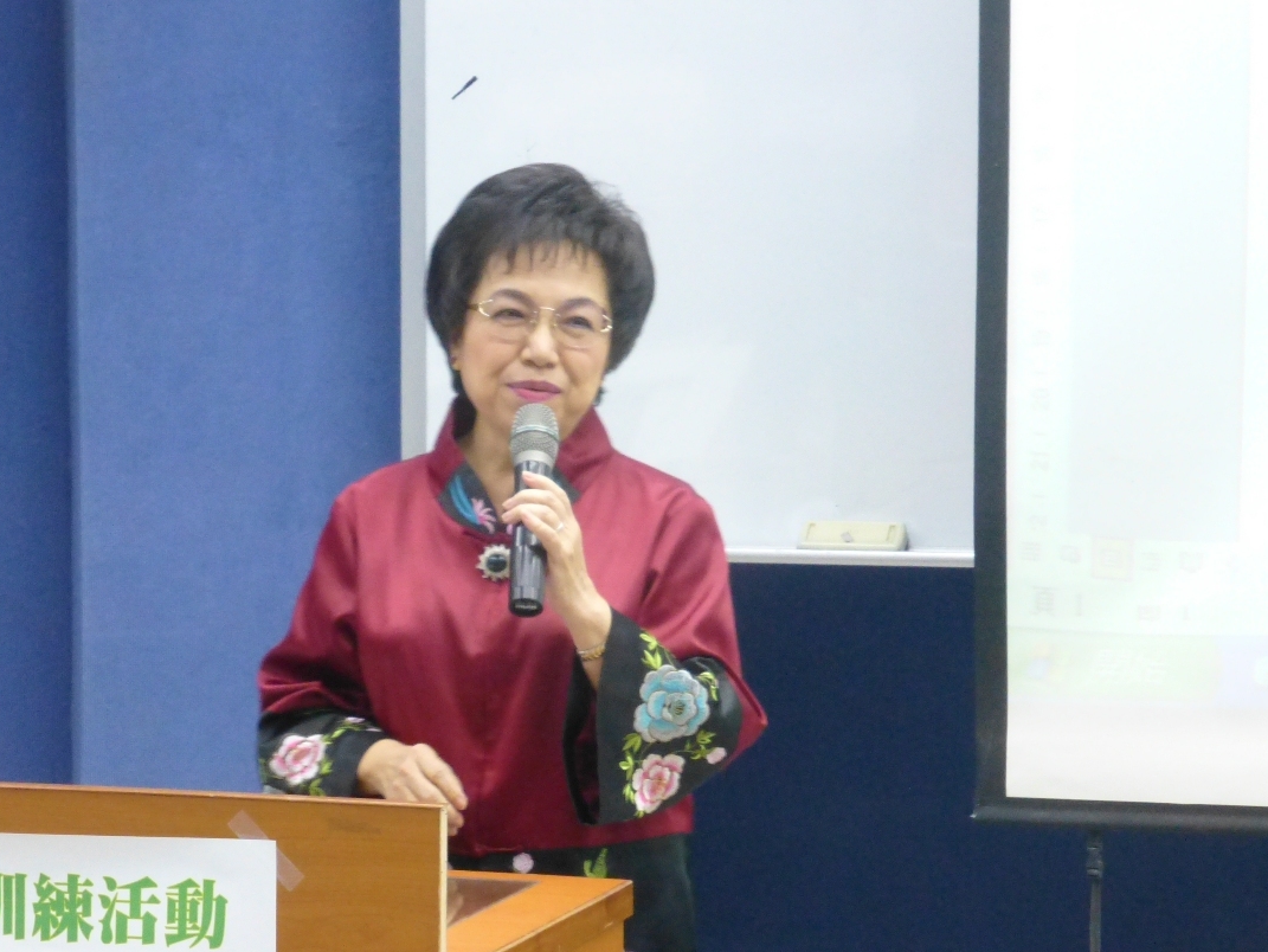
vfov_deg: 11.7
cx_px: 435
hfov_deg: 15.5
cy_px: 574
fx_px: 4654
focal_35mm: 127
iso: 800
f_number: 5.2
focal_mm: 16.1
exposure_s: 1/30
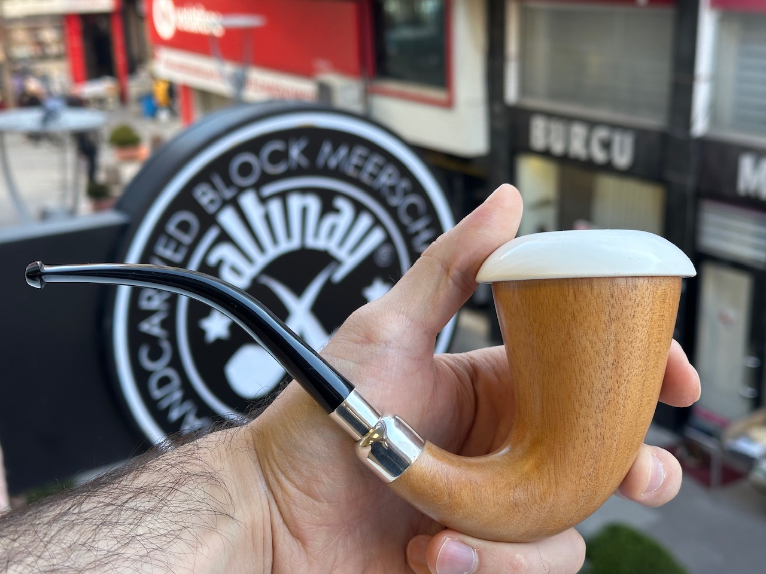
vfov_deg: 30.3
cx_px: 383
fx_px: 1062
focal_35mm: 48
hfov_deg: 39.7
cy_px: 287
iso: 80
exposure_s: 1/172
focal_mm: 6.86
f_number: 1.78
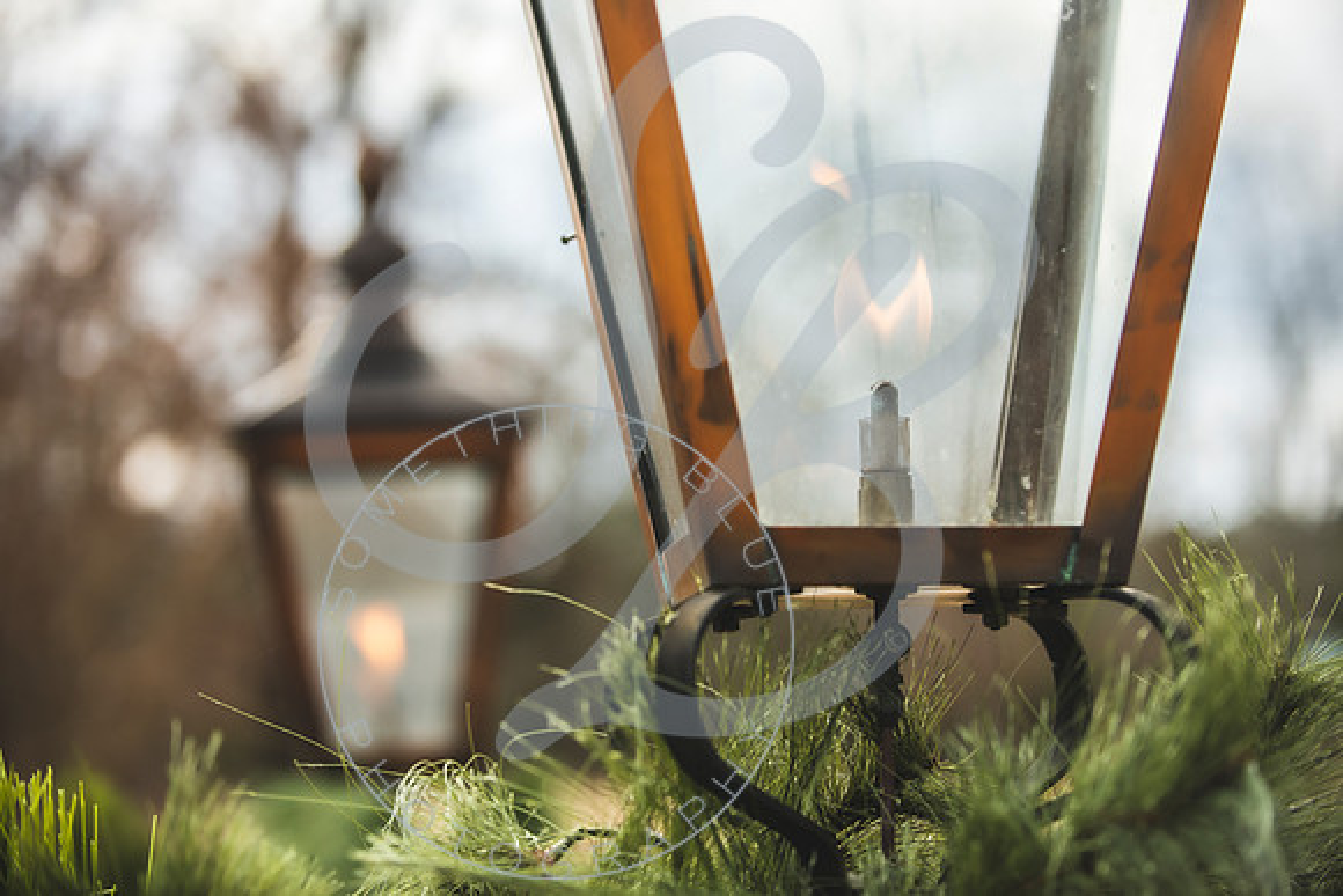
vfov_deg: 16.6
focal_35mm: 83
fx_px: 3080
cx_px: 683
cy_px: 448
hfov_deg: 24.6
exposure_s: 1/2000
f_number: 2.8
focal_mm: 80
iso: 200
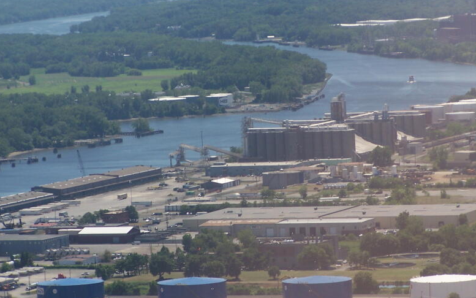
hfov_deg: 7.9
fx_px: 3425
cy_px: 90
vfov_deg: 5.0
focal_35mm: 264
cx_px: 289
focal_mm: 31.3
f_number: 3.2
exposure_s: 1/640
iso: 80
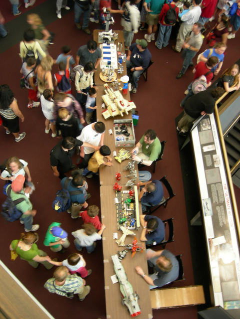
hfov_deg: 39.7
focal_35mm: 36
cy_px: 160
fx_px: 333
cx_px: 120
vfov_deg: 51.4
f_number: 2.7
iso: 64
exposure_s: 1/6.8
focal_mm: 7.5
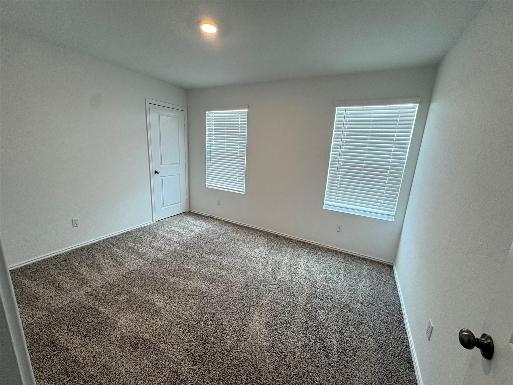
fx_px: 207
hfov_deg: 102.1
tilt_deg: -11.9
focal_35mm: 14
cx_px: 256
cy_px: 192
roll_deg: -2.3
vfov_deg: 85.7
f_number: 2.2
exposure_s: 1/60
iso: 125
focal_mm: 2.22
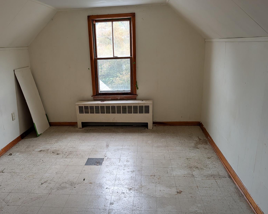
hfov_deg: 56.9
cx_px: 112
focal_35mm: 31
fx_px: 246
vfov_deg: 46.9
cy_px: 126
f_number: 1.68
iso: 115
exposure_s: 1/199
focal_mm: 6.9
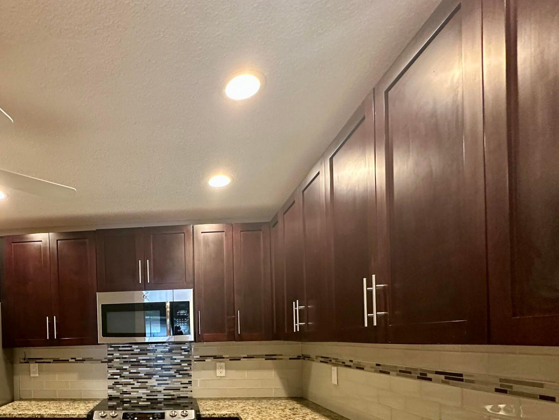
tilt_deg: +0.2
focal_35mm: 23
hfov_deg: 69.5
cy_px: 343
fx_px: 371
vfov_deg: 54.4
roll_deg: +1.3
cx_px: 145
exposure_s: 1/60
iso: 400
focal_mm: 2.22
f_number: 2.2
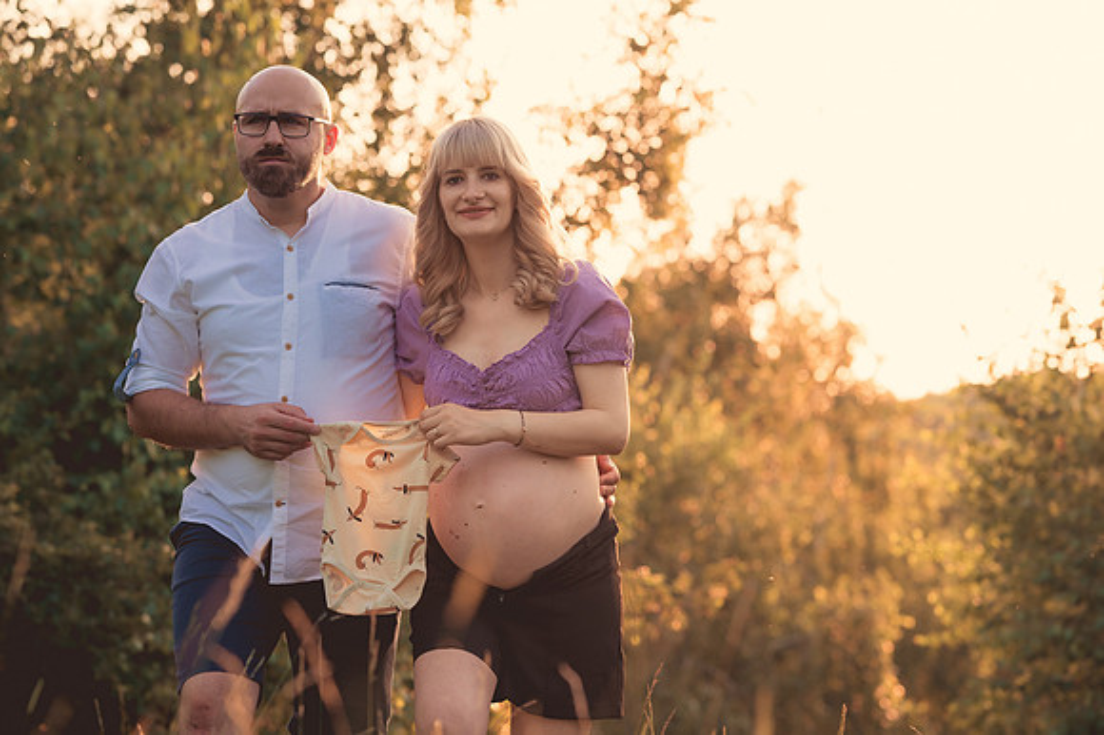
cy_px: 368
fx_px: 2605
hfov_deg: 23.9
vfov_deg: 16.1
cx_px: 552
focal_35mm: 85
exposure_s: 1/640
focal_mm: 85
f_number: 3.2
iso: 400
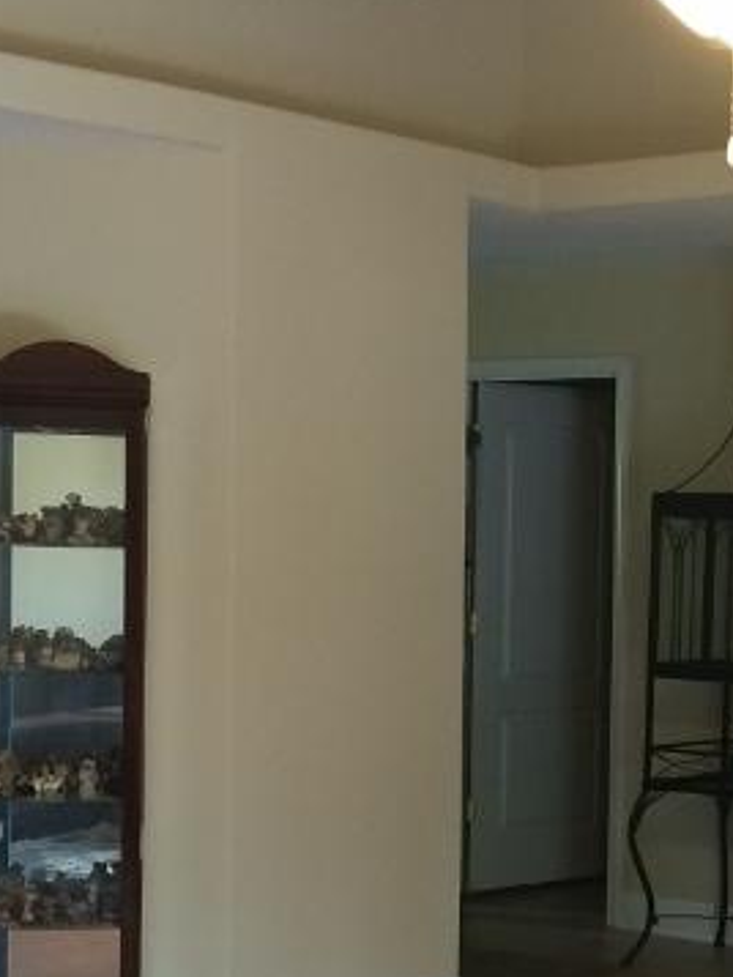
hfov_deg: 16.9
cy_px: 684
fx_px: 2427
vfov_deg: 22.6
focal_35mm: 86
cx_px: 681
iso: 125
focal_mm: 4.12
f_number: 2.2
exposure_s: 1/30
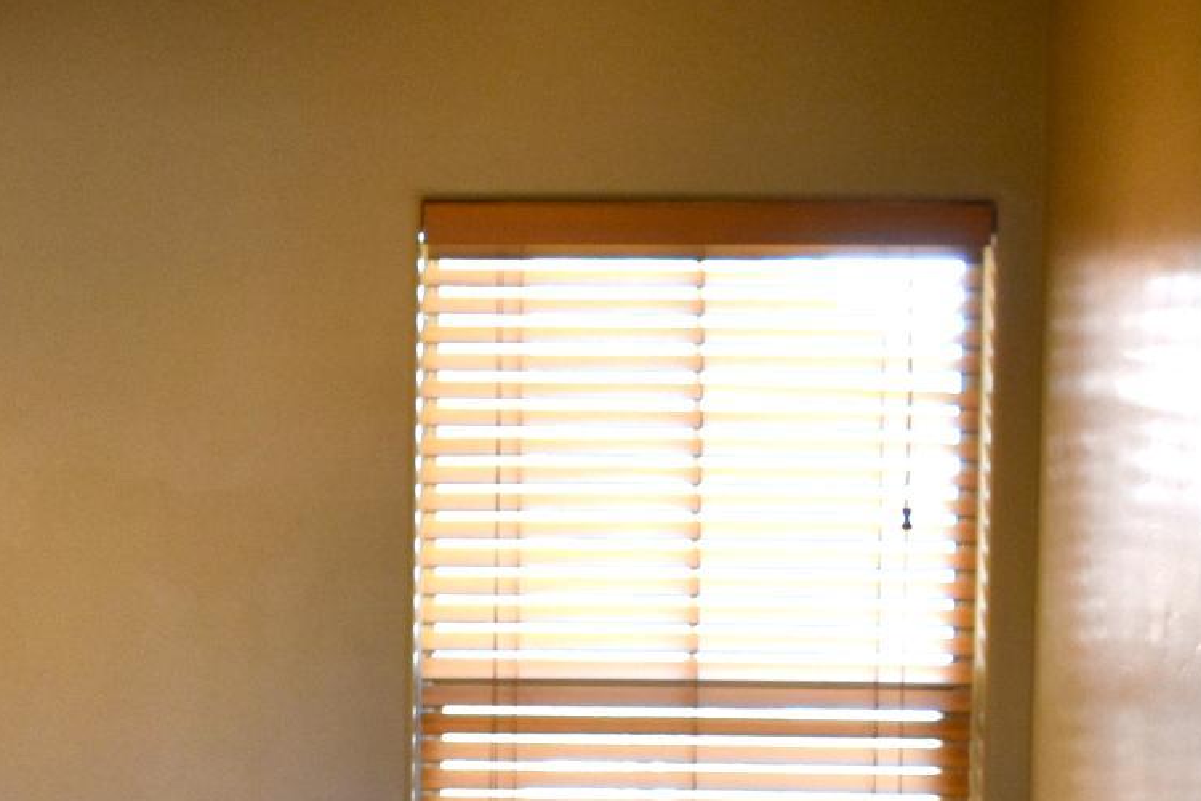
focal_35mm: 108
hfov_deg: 18.5
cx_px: 62
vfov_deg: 12.1
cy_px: 1189
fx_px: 3603
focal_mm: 18
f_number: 5
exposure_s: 1/100
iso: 800
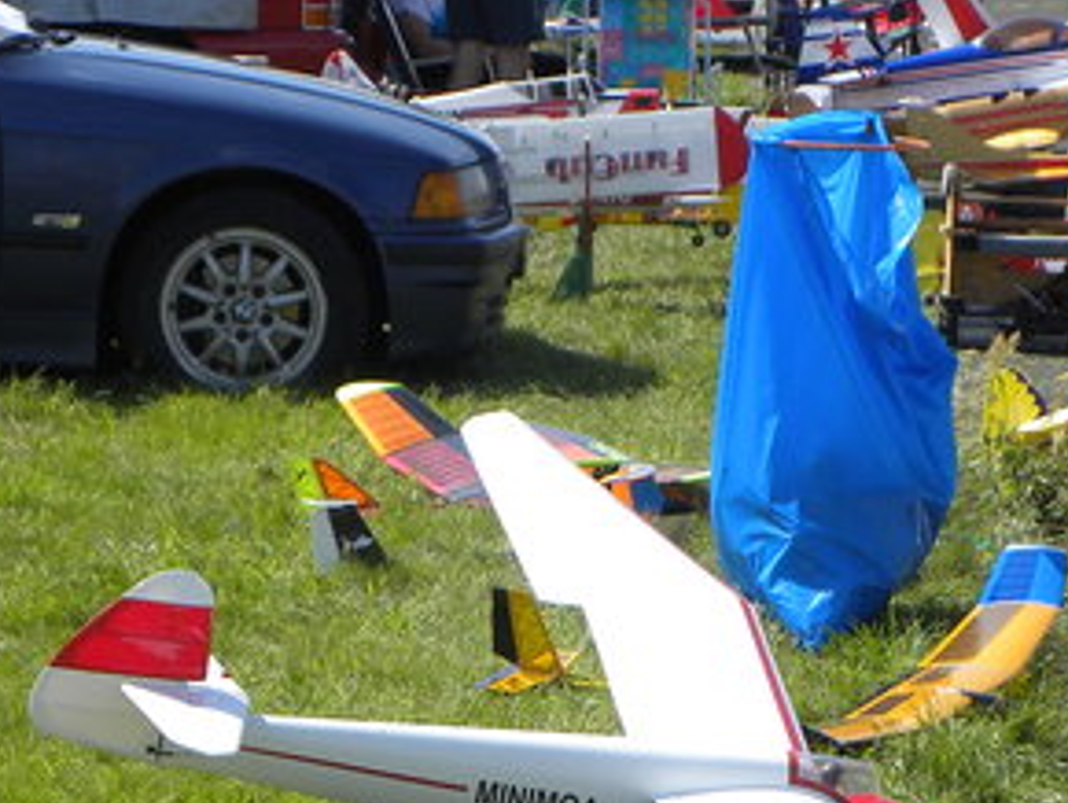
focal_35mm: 262
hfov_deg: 7.6
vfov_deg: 5.7
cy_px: 777
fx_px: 8090
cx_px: 652
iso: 64
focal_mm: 16.9
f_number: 4.5
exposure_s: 1/428
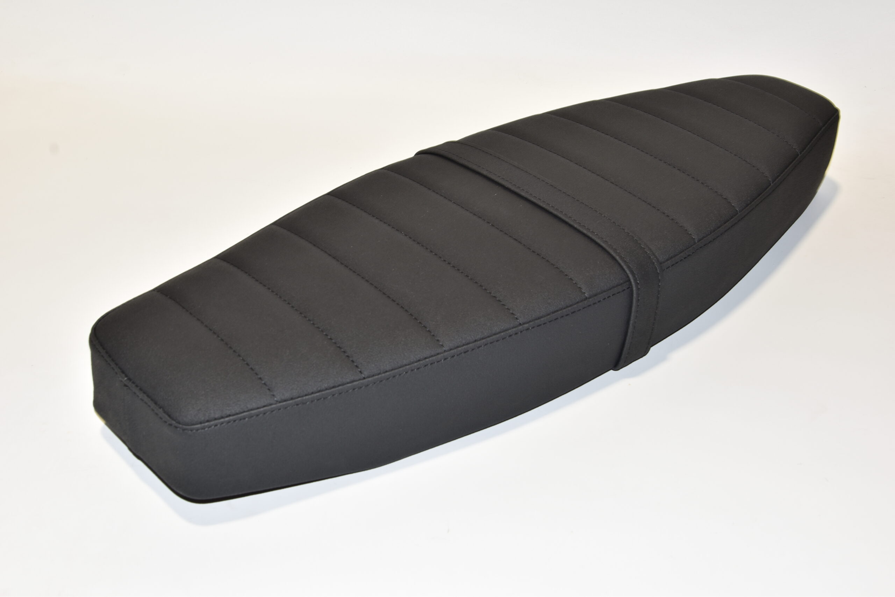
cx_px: 448
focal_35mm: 51
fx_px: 1268
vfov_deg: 26.5
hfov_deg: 38.9
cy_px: 298
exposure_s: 1/8
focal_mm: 34
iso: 100
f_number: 11
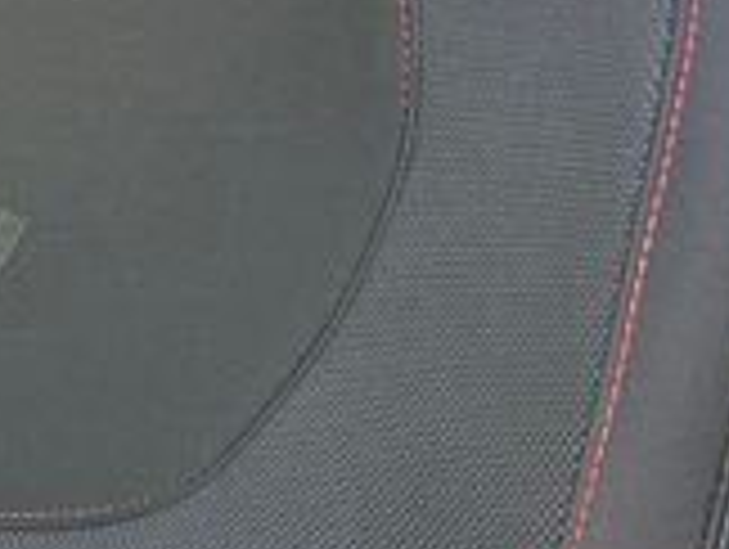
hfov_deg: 11.5
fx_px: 3058
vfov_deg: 9.7
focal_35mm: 145
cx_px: -936
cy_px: 1044
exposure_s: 1/180
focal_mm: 6.3
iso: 80
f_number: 1.7
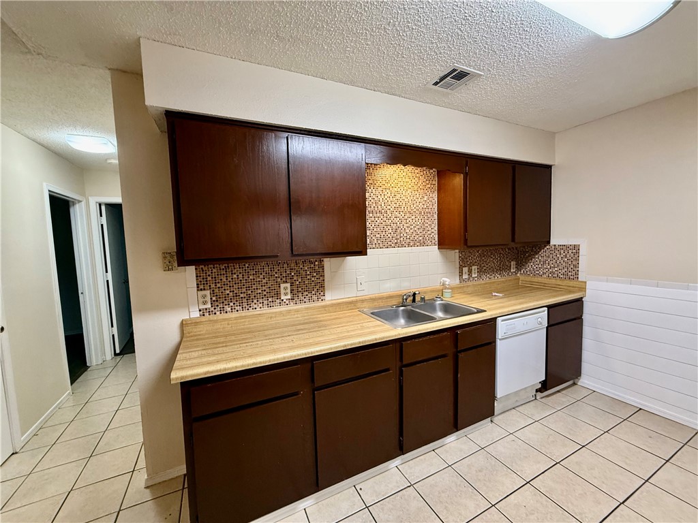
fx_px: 282
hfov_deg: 102.1
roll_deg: +1.3
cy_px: 262
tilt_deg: -4.2
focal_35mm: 14
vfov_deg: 85.7
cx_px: 349
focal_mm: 2.22
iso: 200
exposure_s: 1/60
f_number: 2.2
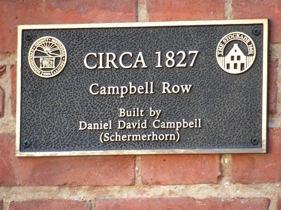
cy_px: 105
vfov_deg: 2.1
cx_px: 140
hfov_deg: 2.8
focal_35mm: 719
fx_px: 5837
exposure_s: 1/50
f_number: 4.4
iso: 234
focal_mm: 128.9
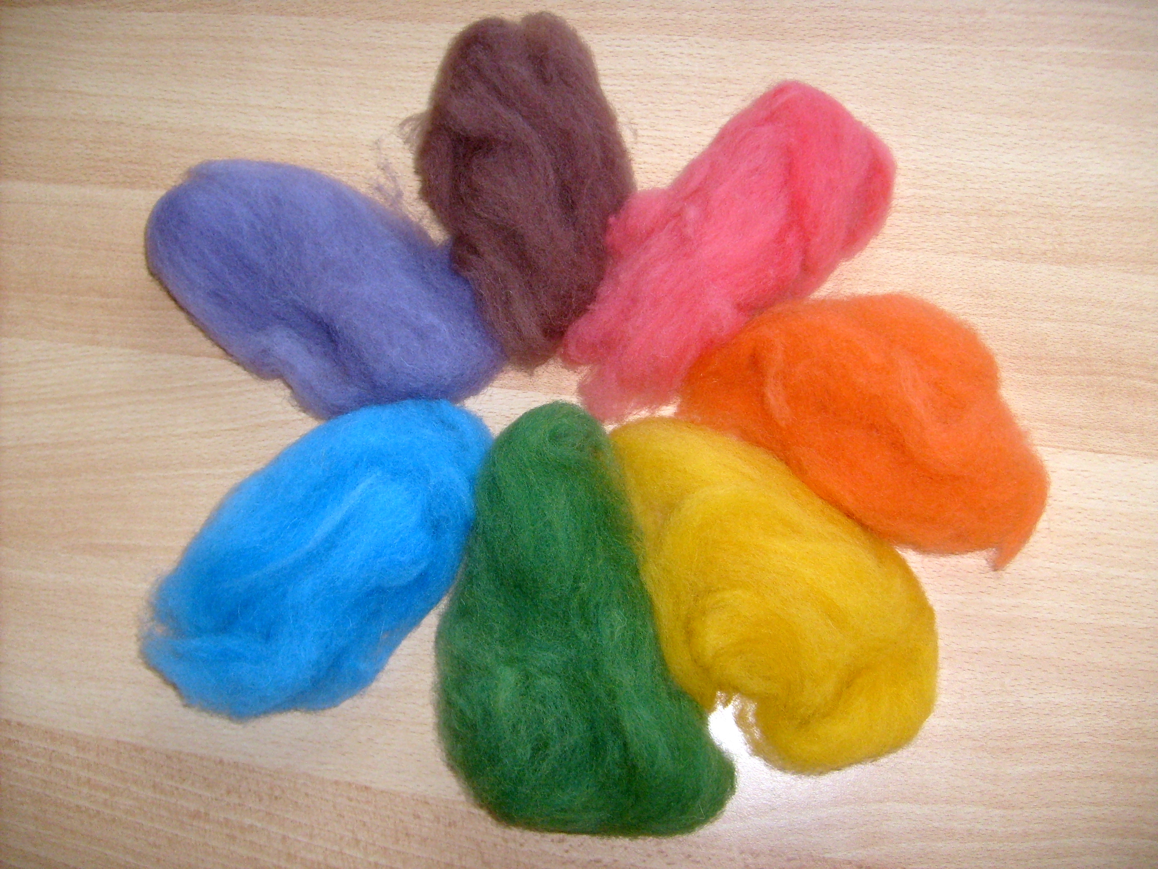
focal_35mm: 35
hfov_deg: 52.6
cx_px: 579
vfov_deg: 40.7
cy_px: 434
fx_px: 1171
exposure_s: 1/45
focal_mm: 5.8
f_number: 2.8
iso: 100
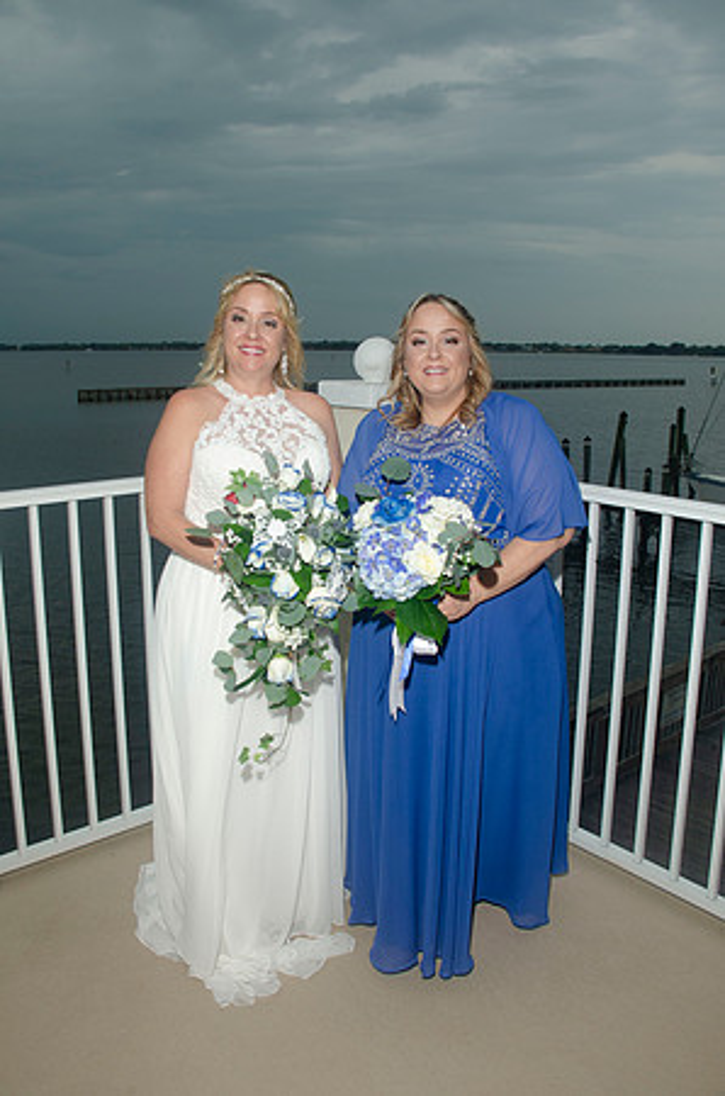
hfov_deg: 43.4
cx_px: 362
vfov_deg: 62.0
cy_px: 548
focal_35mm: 30
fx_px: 910
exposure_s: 1/160
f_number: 5.6
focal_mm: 20
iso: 200
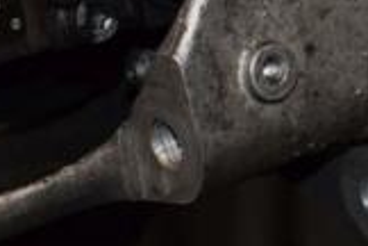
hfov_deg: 9.3
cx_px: 109
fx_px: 2269
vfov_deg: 6.2
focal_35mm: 222
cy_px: 16
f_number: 4.8
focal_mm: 40
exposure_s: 1/60
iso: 800
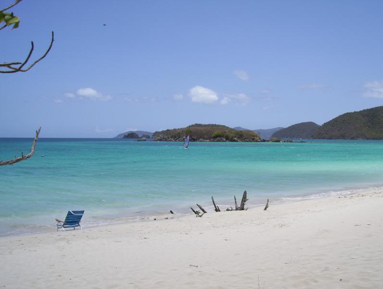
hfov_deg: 51.3
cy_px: 144
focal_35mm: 36
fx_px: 399
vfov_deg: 39.7
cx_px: 192
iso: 80
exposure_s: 1/640
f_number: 4.8
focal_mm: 6
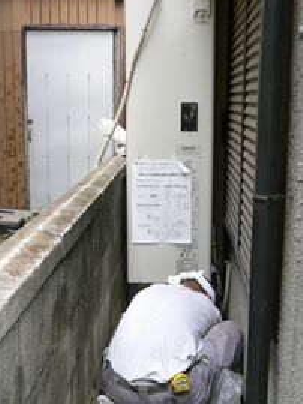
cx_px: 171
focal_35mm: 52
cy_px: 239
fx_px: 606
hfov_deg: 28.0
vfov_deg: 36.7
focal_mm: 5.8
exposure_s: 1/60
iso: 100
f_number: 2.8
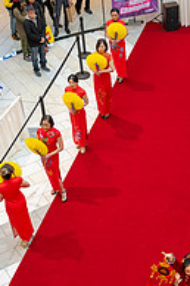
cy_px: 140
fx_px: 579
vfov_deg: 27.7
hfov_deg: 18.0
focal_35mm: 73
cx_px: 205
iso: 2000
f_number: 4
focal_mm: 31.5
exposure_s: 1/125
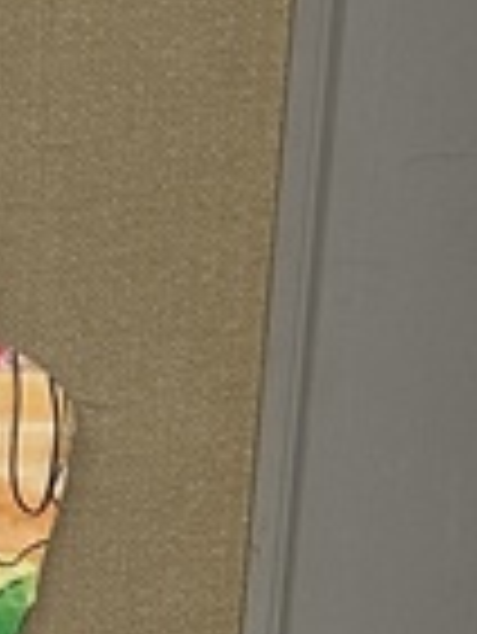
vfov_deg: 9.8
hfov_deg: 7.1
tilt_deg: -8.4
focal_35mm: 174
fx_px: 3192
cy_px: -949
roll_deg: -0.5
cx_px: -1210
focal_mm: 6.86
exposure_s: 1/60
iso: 125
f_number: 1.78
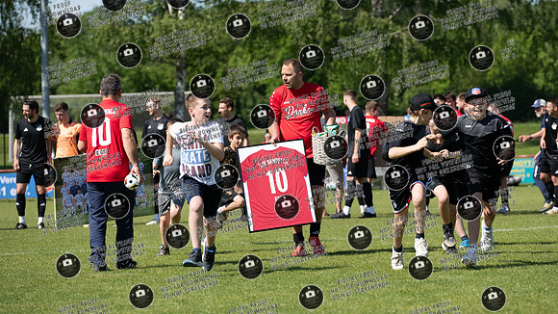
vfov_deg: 7.6
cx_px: 296
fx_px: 2356
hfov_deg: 13.5
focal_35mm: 159
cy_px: 111
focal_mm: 135
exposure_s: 1/800
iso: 90
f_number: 4
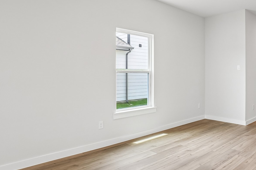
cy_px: 78
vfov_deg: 49.5
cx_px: 171
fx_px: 185
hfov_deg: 67.5
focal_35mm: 26
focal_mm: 10
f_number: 8
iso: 400
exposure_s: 1/50
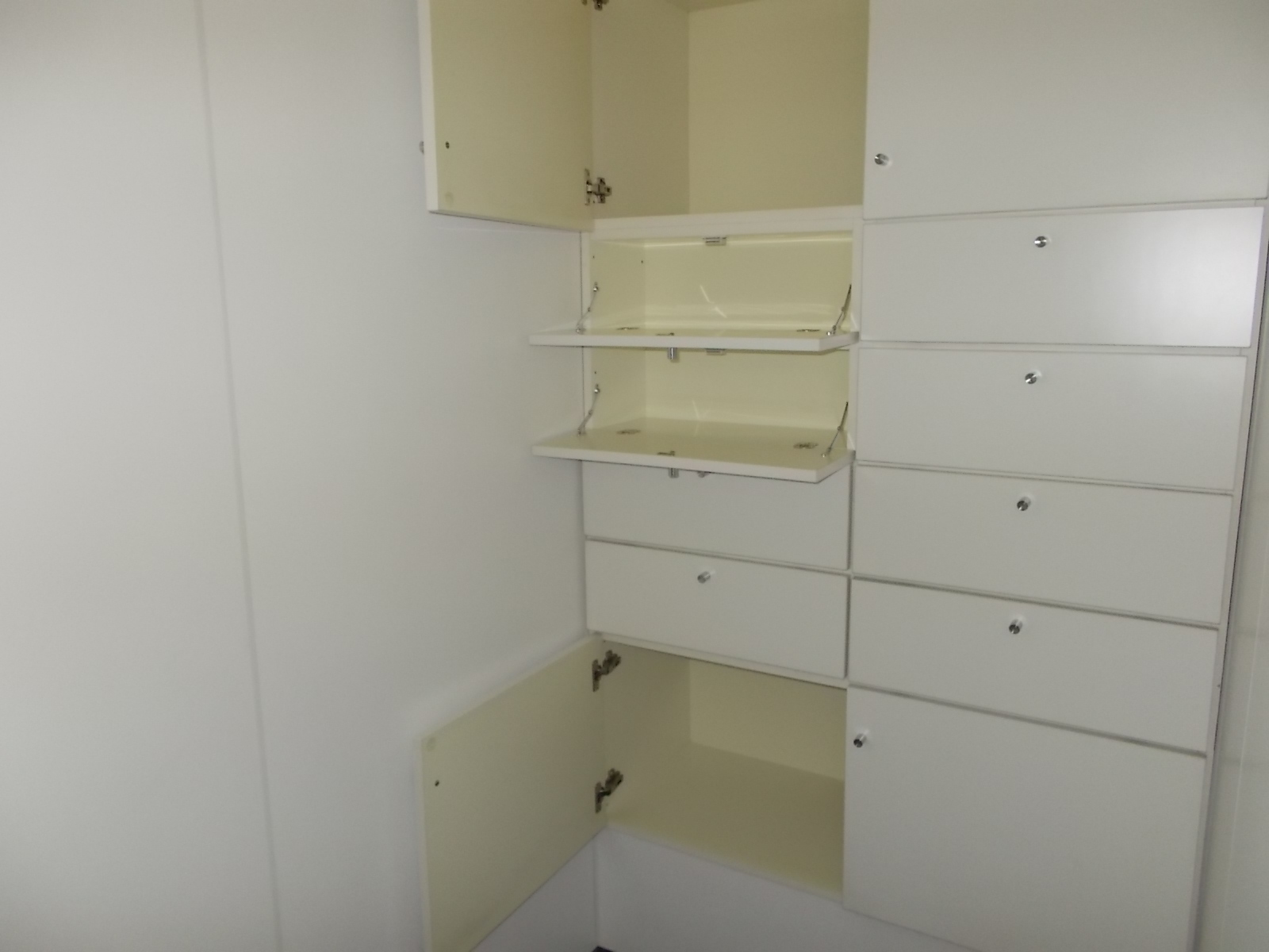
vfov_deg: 53.1
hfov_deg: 67.3
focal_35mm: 26
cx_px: 634
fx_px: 953
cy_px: 476
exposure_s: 1/25
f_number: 3.2
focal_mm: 4.6
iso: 200
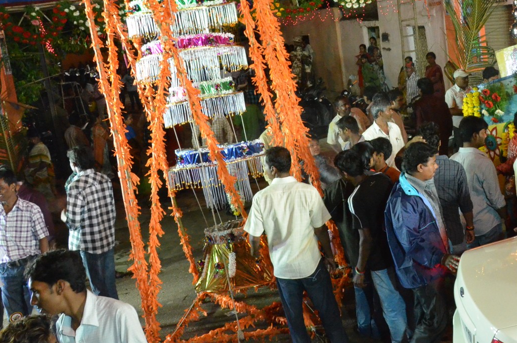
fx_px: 717
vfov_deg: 26.8
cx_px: 429
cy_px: 126
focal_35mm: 50
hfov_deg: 37.9
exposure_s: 1/100
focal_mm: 18
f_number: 11
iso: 4000
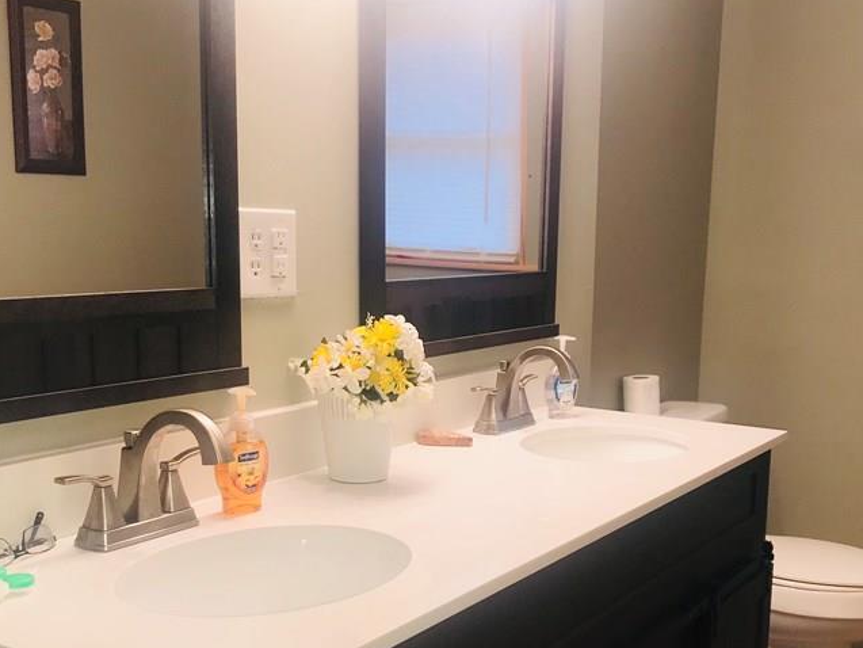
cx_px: 473
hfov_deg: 42.0
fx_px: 1122
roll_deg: -1.1
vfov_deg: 31.9
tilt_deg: -10.0
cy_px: 442
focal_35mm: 45
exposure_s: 1/60
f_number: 1.8
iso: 32
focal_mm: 3.99
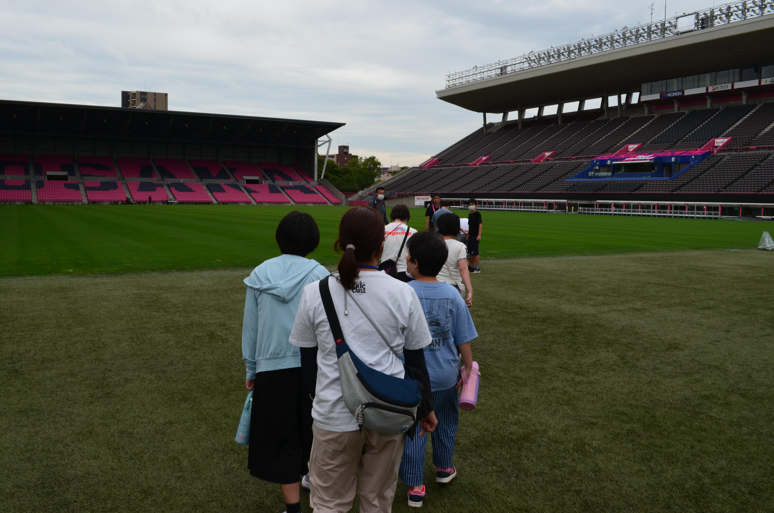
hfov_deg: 57.3
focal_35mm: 33
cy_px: 256
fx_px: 708
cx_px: 387
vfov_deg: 39.8
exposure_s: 1/250
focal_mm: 22
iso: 320
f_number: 10
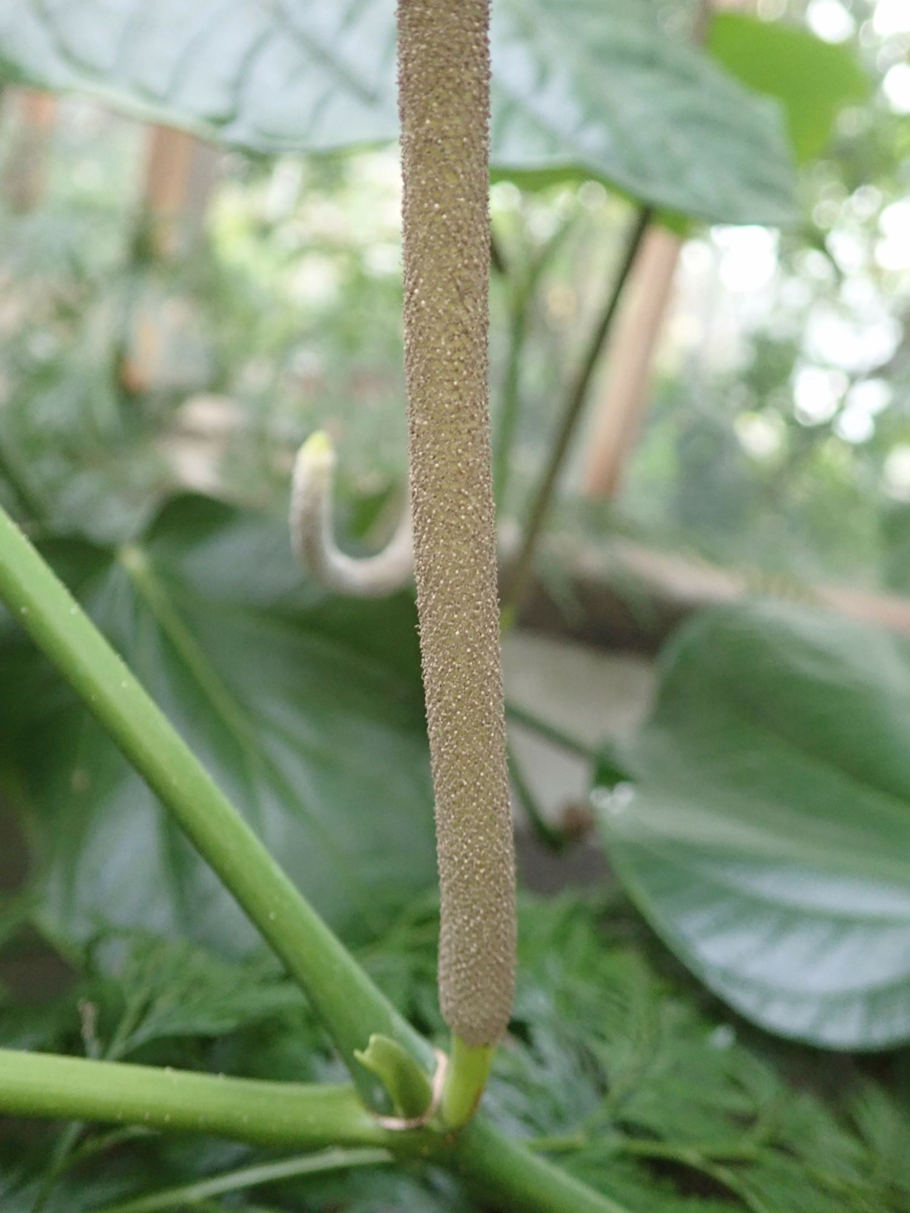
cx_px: 455
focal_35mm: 30
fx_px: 1052
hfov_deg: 46.8
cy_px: 606
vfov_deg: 60.0
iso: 800
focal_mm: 5.5
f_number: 2.3
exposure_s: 1/60
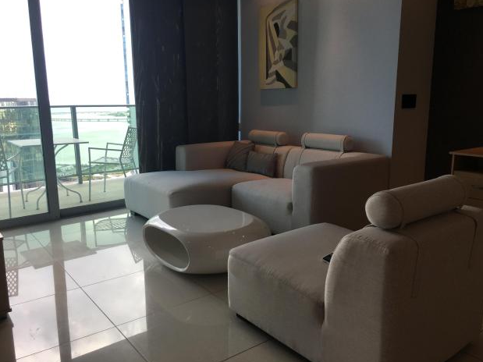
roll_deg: +0.1
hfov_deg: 60.0
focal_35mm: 30
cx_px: 248
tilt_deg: -10.5
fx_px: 419
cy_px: 179
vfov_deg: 46.8
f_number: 2.2
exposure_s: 1/120
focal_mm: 4.15
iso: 25
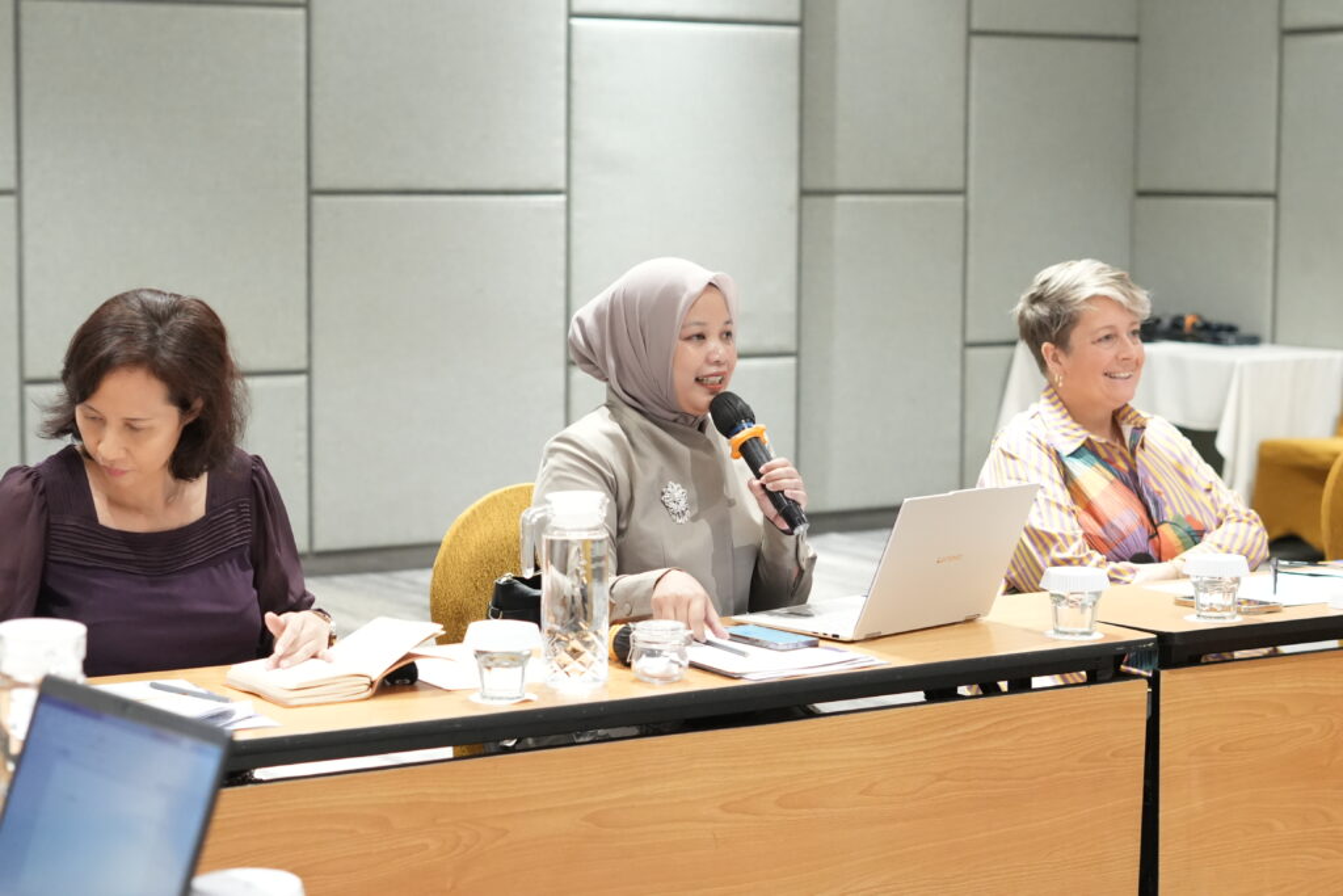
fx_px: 2798
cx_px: 672
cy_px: 448
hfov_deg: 27.0
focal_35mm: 75
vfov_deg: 18.2
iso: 3200
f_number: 2.8
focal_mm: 50
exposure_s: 1/125
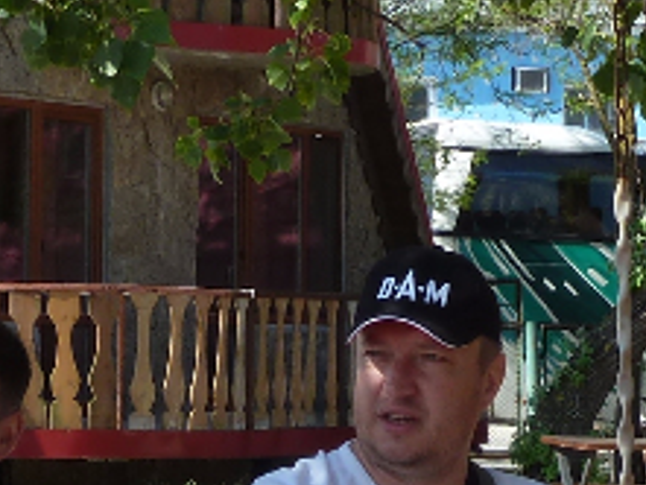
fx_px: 4052
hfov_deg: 9.1
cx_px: 433
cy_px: 812
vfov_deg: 6.7
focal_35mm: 217
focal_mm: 7.9
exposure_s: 1/250
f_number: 4
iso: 80
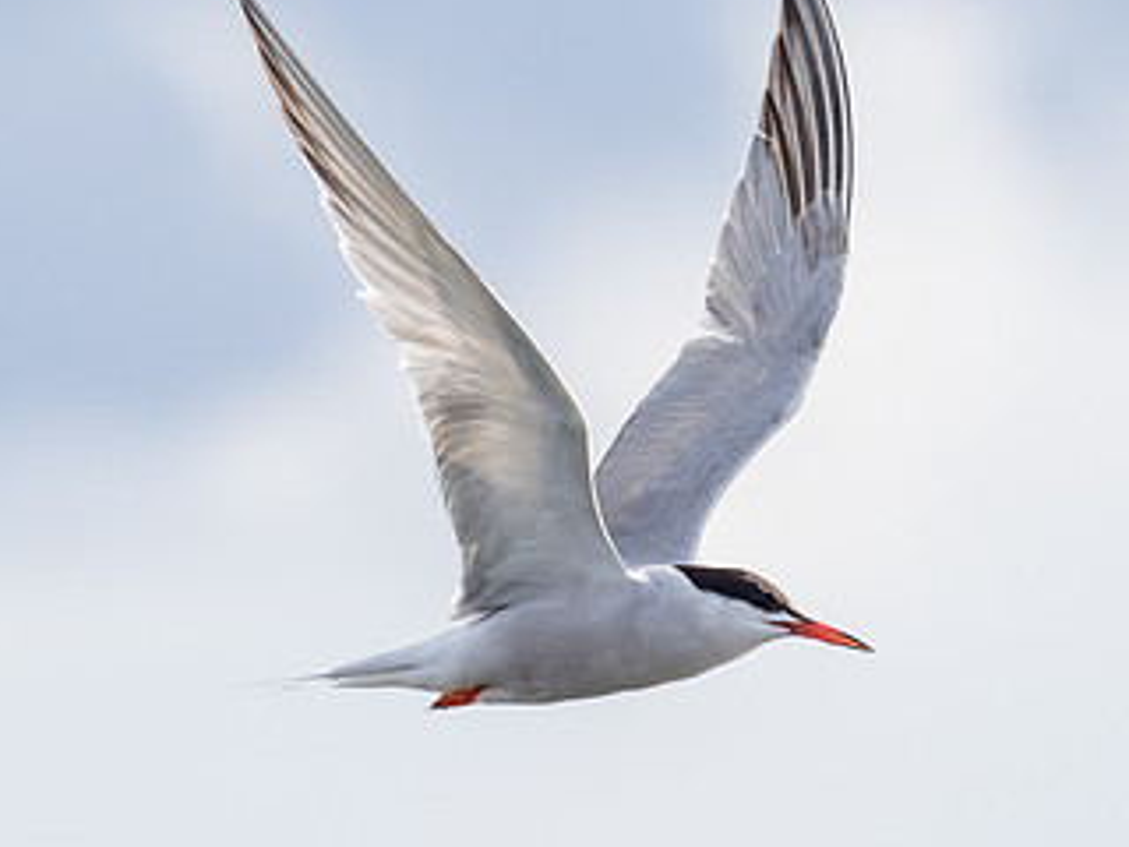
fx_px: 32289
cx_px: 408
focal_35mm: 990
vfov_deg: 1.5
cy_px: 488
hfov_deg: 2.0
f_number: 4
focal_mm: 210
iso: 400
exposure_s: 1/3200
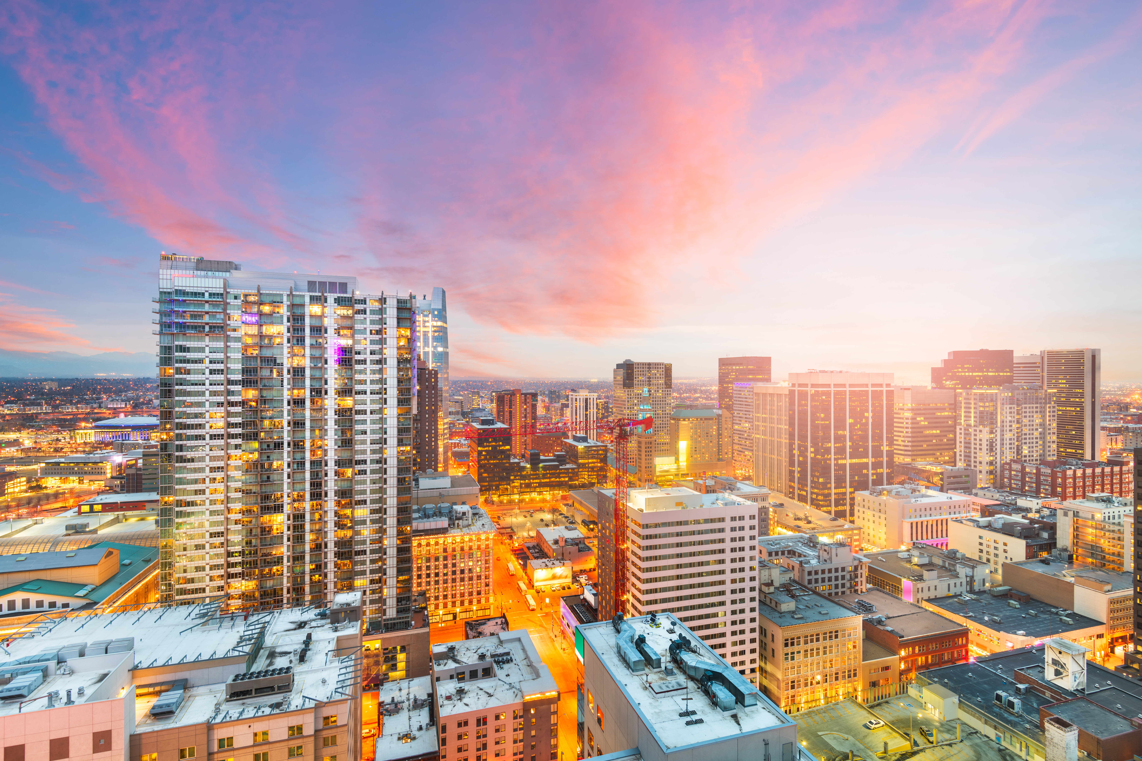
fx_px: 539
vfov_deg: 70.4
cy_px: 387
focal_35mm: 17
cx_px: 570
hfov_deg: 93.3
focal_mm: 16
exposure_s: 20
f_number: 8
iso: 64
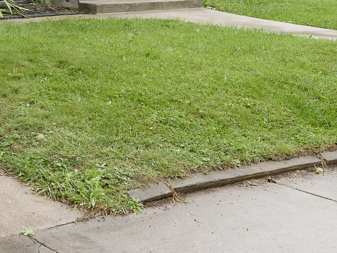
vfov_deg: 17.0
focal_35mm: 81
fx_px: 789
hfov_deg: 21.4
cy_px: -91
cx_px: -123
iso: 320
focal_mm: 27
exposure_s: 1/1000
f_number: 5.6
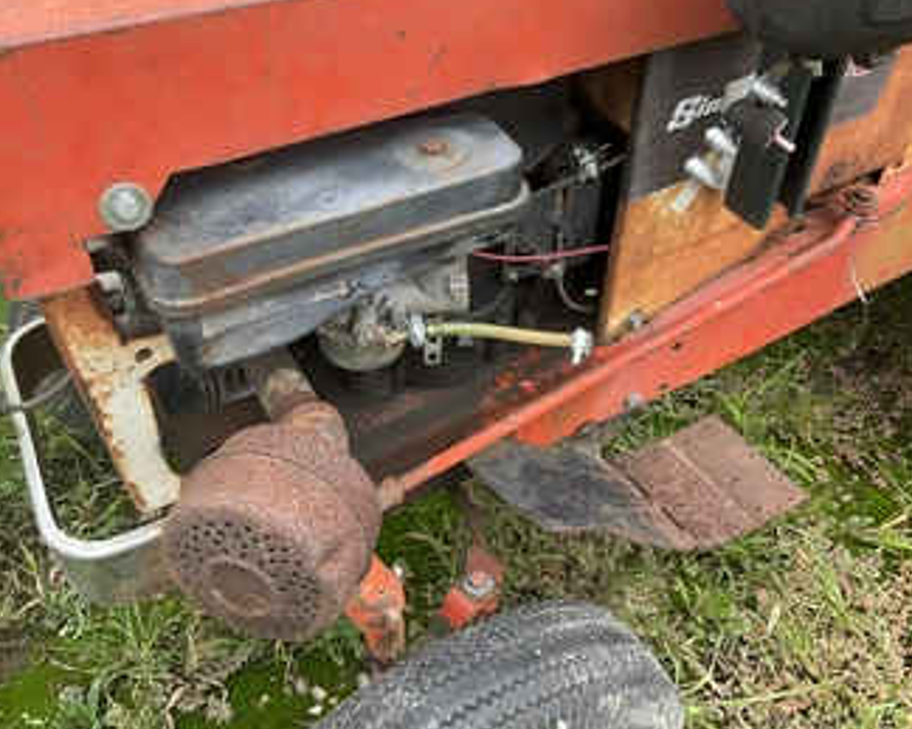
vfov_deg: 42.2
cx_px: 428
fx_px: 944
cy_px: 386
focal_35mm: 35
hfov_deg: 51.5
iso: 25
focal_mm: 3
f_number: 1.8
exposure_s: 1/122
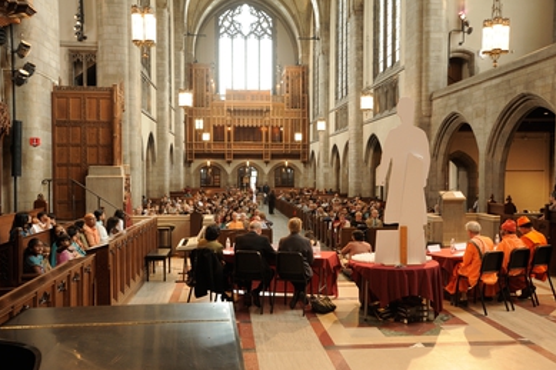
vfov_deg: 36.8
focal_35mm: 36
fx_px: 556
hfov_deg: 53.1
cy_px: 187
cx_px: 284
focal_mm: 35
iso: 1000
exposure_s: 1/40
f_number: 5.6
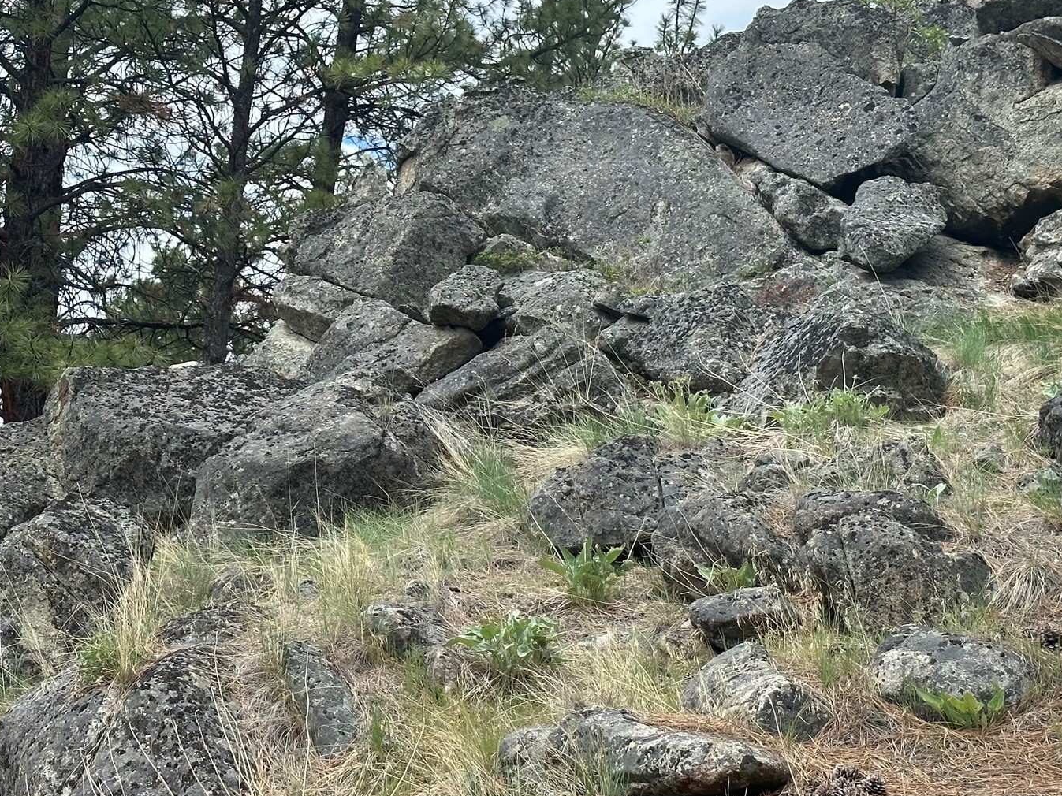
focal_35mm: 73
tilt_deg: +6.2
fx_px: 2239
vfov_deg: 20.2
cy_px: 411
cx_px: 461
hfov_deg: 26.7
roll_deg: -8.1
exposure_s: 1/1541
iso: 64
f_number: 1.78
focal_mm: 6.86
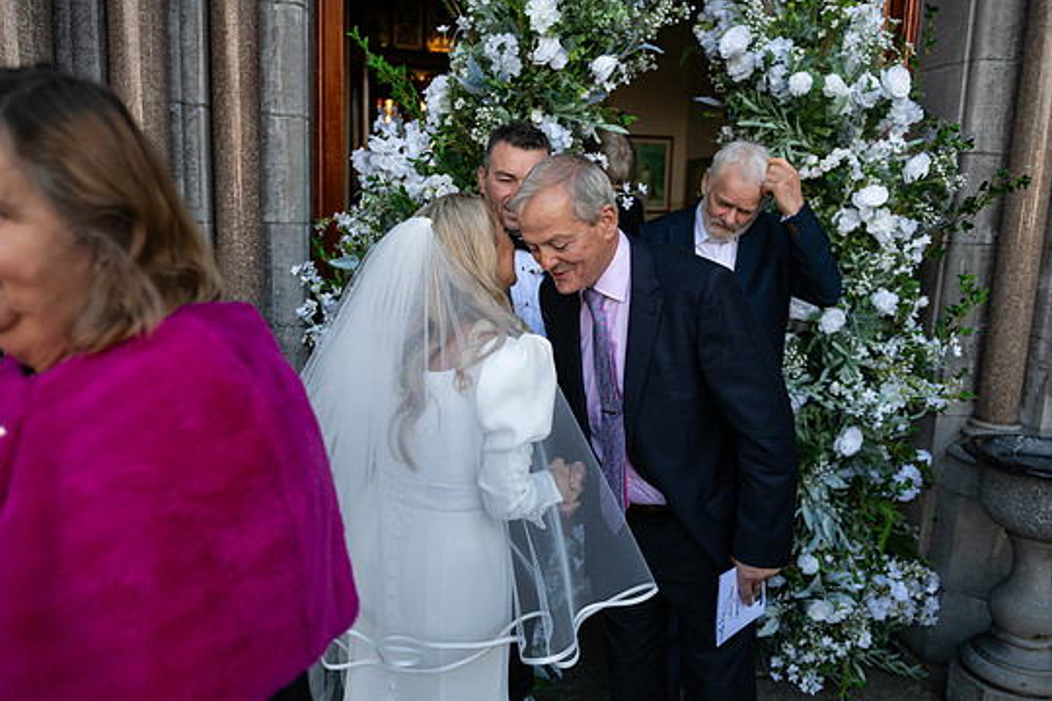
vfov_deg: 44.9
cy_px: 371
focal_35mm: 29
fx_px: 847
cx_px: 528
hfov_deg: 63.7
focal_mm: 27
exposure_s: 1/1600
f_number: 3.5
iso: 500
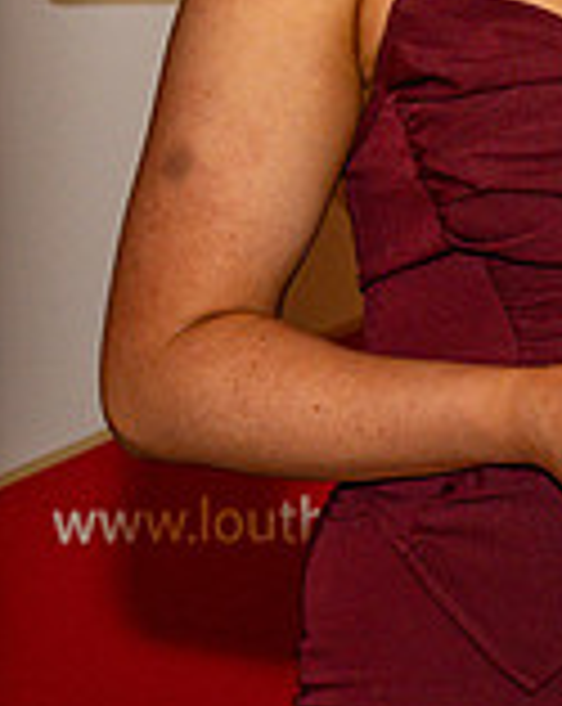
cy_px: -183
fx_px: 3837
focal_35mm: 184
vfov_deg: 10.3
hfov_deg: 8.1
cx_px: 935
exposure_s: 1/125
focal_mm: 35
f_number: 4
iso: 500
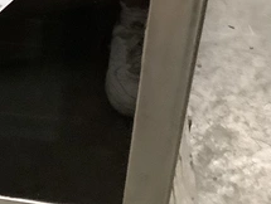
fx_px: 847
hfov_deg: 16.5
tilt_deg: -35.7
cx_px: -142
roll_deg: +6.6
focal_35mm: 108
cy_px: -74
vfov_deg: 13.2
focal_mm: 3.3
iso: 400
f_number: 2.4
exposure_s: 1/25
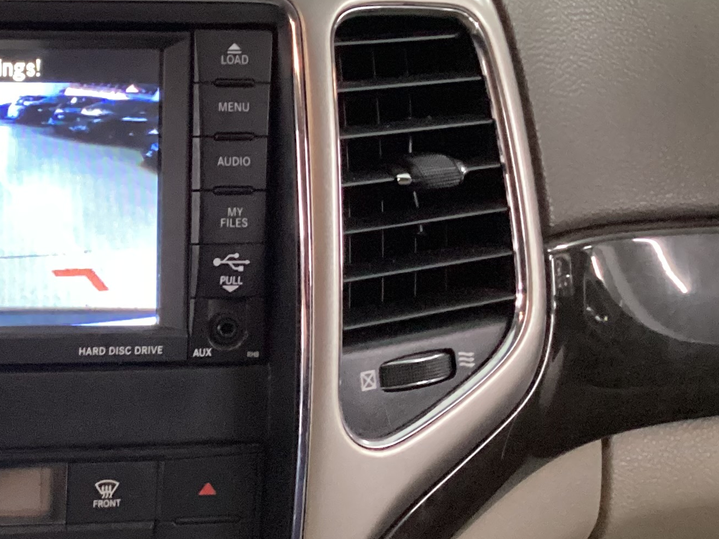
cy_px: 374
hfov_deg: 23.4
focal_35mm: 77
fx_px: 1600
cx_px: -112
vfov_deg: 19.1
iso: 500
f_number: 2.4
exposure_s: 1/30
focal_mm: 3.3
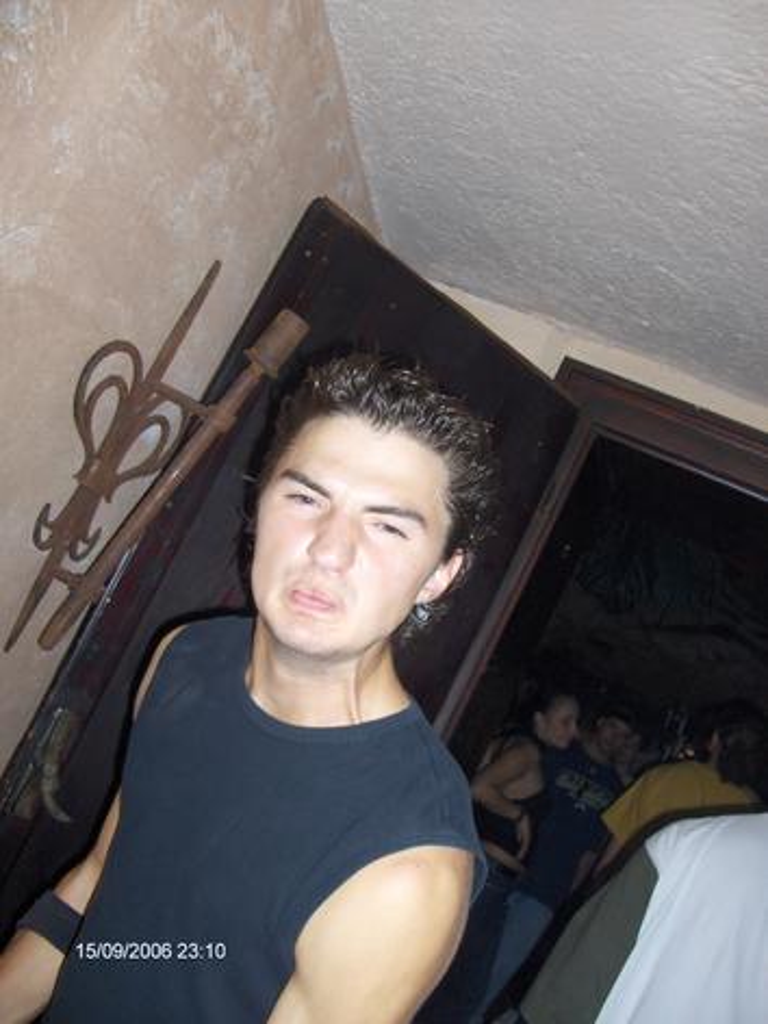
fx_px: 1035
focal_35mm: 35
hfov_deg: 40.7
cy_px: 512
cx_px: 384
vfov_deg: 52.6
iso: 100
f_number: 2.6
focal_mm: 5.8
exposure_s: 1/60
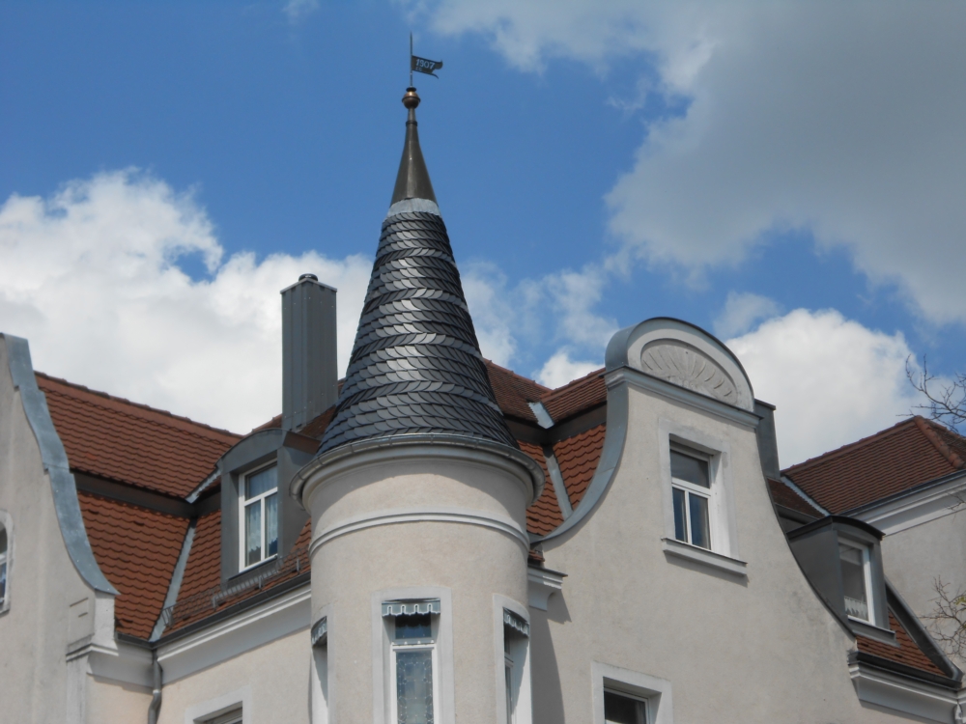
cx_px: 483
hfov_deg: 21.1
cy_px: 362
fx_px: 2595
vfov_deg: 15.9
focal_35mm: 93
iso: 80
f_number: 4.6
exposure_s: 1/1000
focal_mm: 16.5
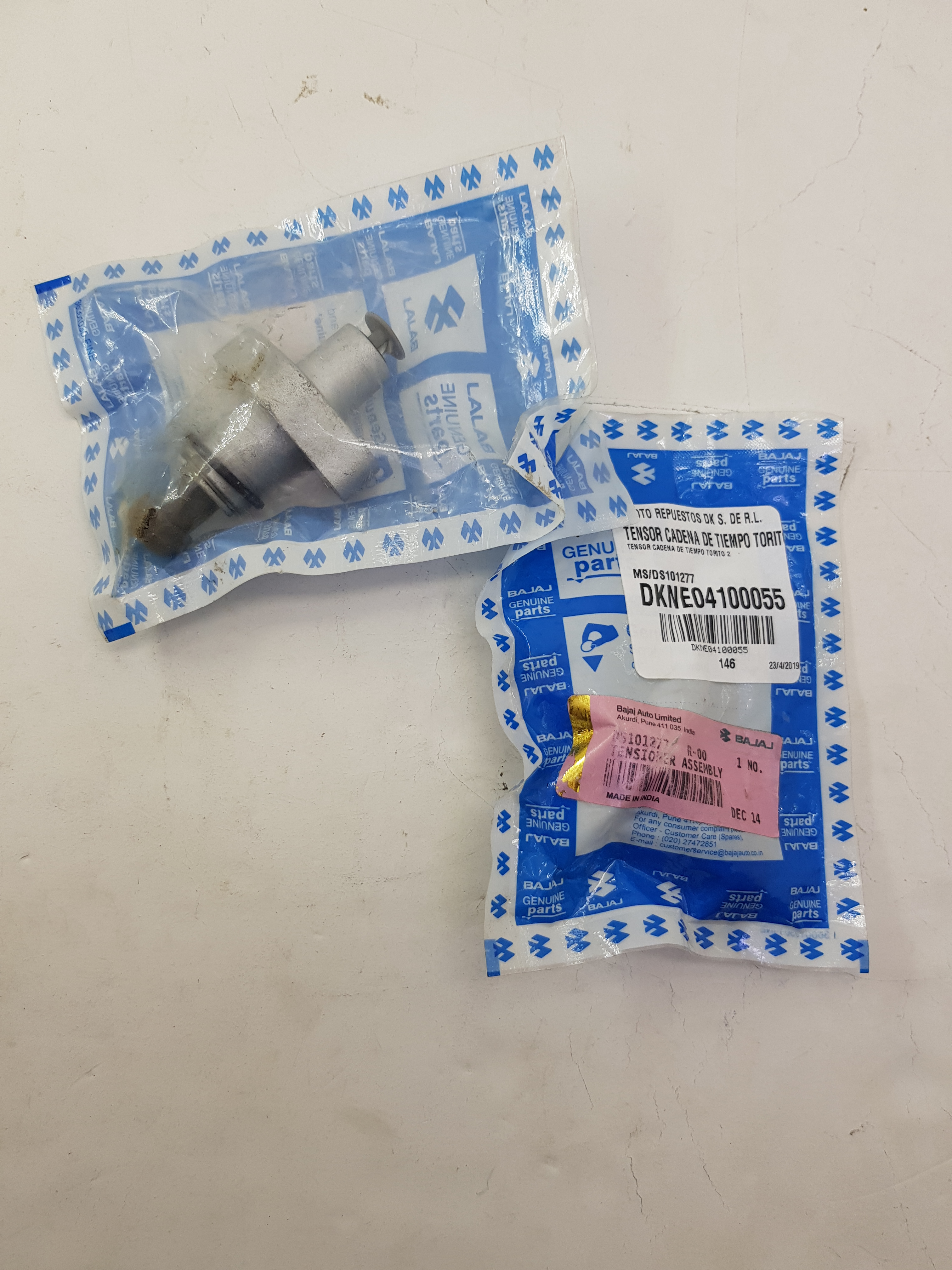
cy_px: 635
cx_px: 476
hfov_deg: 53.1
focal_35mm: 26
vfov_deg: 67.3
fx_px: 953
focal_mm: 4.2
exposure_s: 1/100
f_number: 1.7
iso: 50
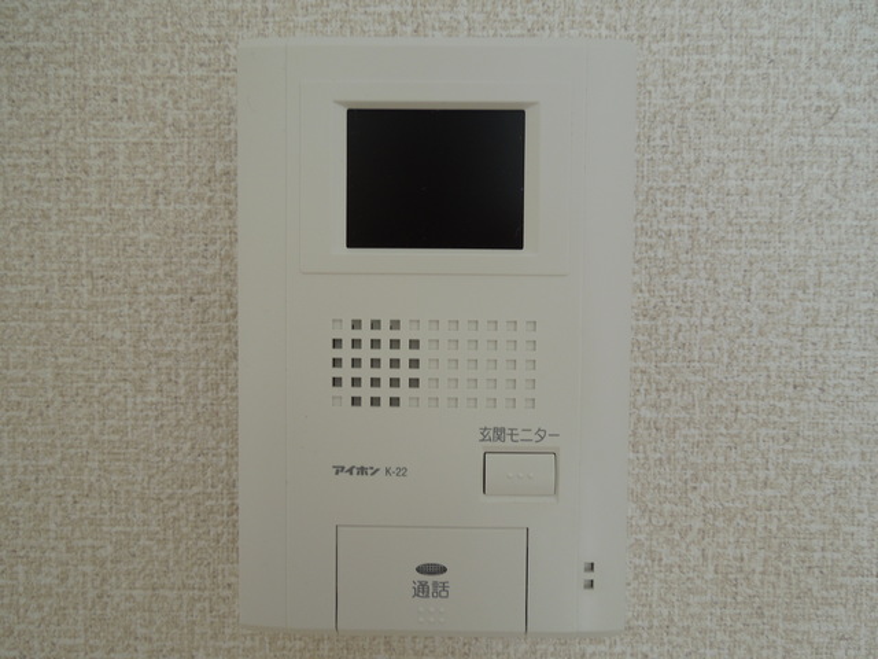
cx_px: 439
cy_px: 330
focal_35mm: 25
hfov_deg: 69.4
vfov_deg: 54.9
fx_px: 634
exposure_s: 1/40
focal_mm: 4.5
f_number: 3.3
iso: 100
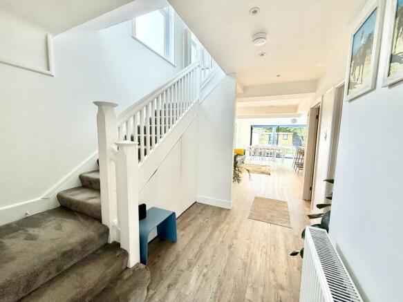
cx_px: 202
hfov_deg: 102.1
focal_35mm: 14
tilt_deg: -5.6
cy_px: 151
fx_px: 163
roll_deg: -1.2
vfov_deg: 85.7
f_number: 2.2
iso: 160
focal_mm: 2.22
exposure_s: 1/50
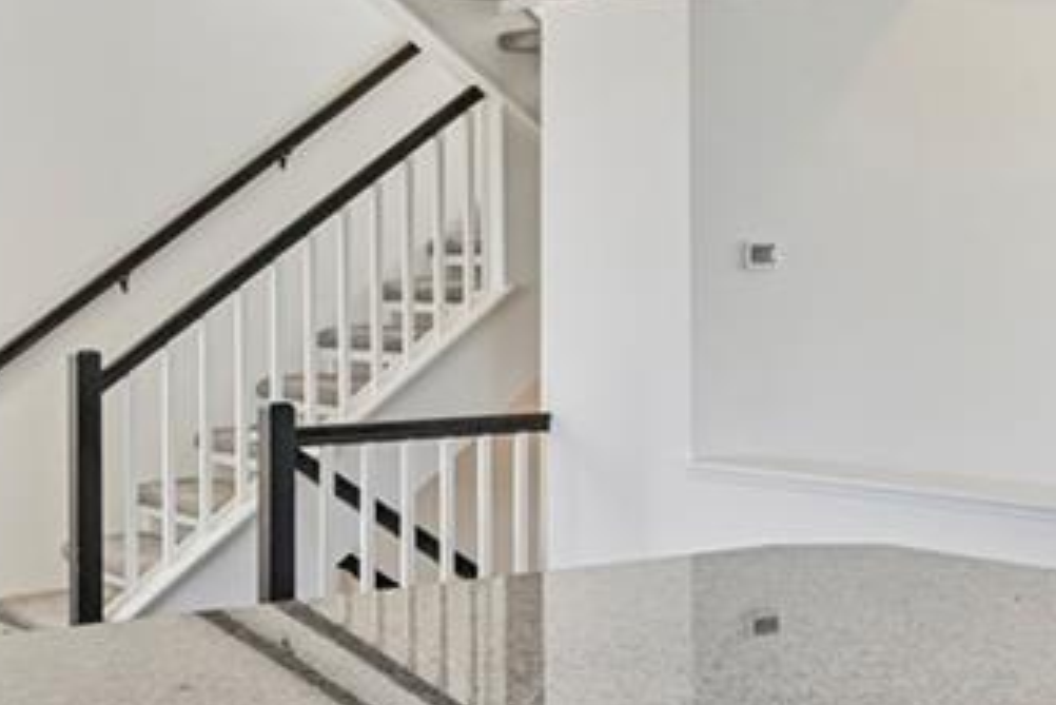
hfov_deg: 28.8
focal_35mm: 67
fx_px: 1966
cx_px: 964
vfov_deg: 20.3
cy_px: 234
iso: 180
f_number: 11
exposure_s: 1/15
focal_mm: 14
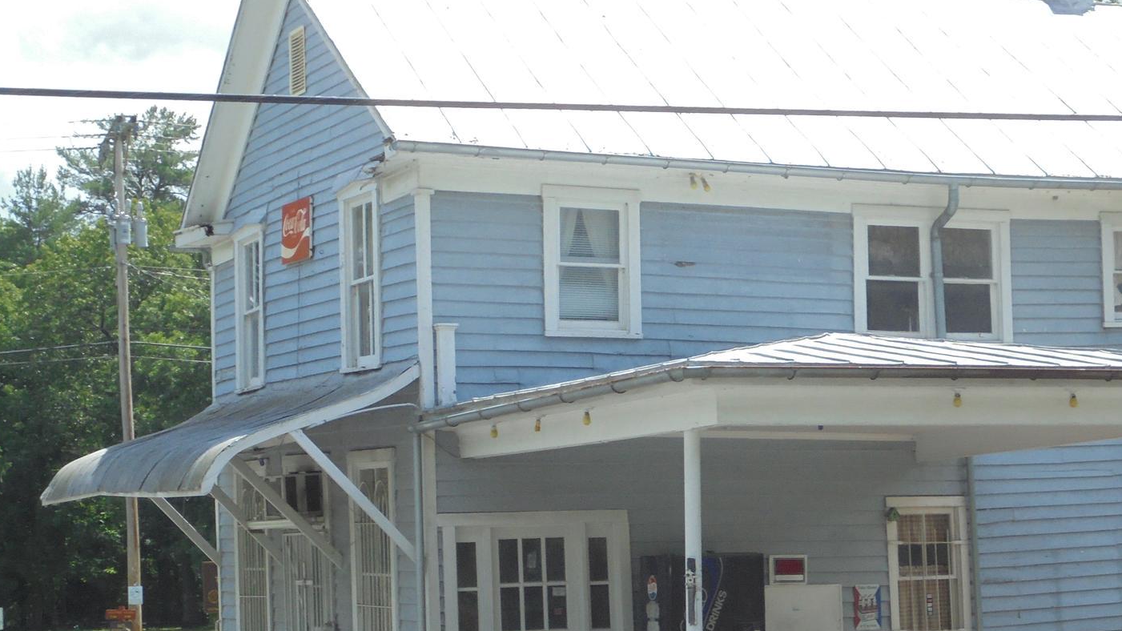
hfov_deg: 27.1
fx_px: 2321
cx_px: 720
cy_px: 446
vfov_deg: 15.4
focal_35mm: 78
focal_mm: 8.9
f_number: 4.8
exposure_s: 1/500
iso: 100
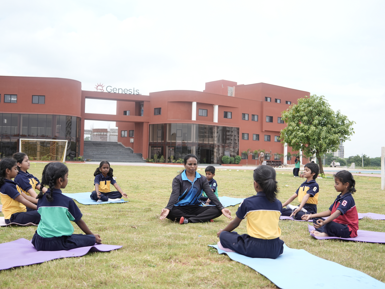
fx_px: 423
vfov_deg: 37.7
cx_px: 198
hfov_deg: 49.0
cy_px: 145
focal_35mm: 38
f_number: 5
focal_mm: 35
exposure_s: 1/1600
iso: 400
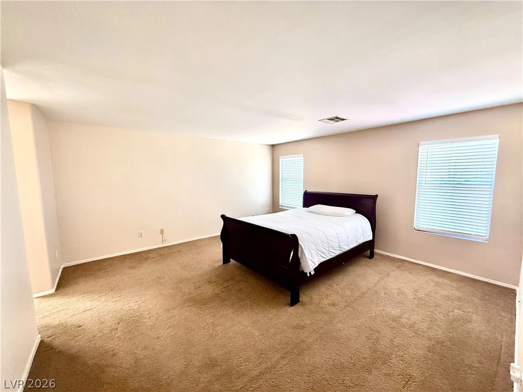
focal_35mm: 14
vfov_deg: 85.7
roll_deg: +0.2
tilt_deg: -6.3
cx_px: 262
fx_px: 212
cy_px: 196
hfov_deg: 102.1
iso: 250
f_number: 2.2
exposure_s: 1/120
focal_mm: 2.22
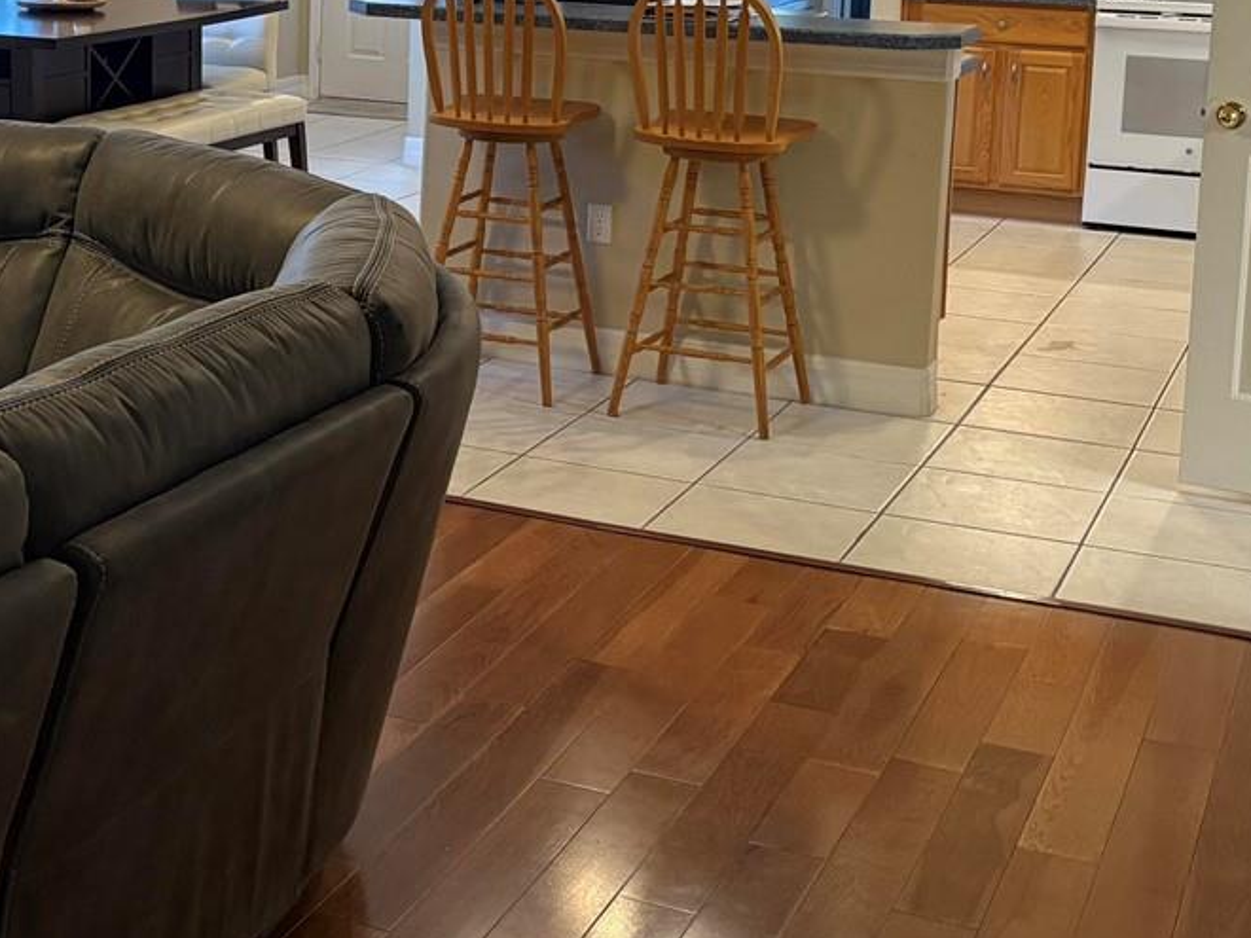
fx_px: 2277
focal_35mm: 63
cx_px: 294
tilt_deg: -8.6
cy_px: 127
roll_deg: -0.5
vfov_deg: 22.8
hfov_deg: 30.2
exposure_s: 1/60
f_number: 1.6
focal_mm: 5.96
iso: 200
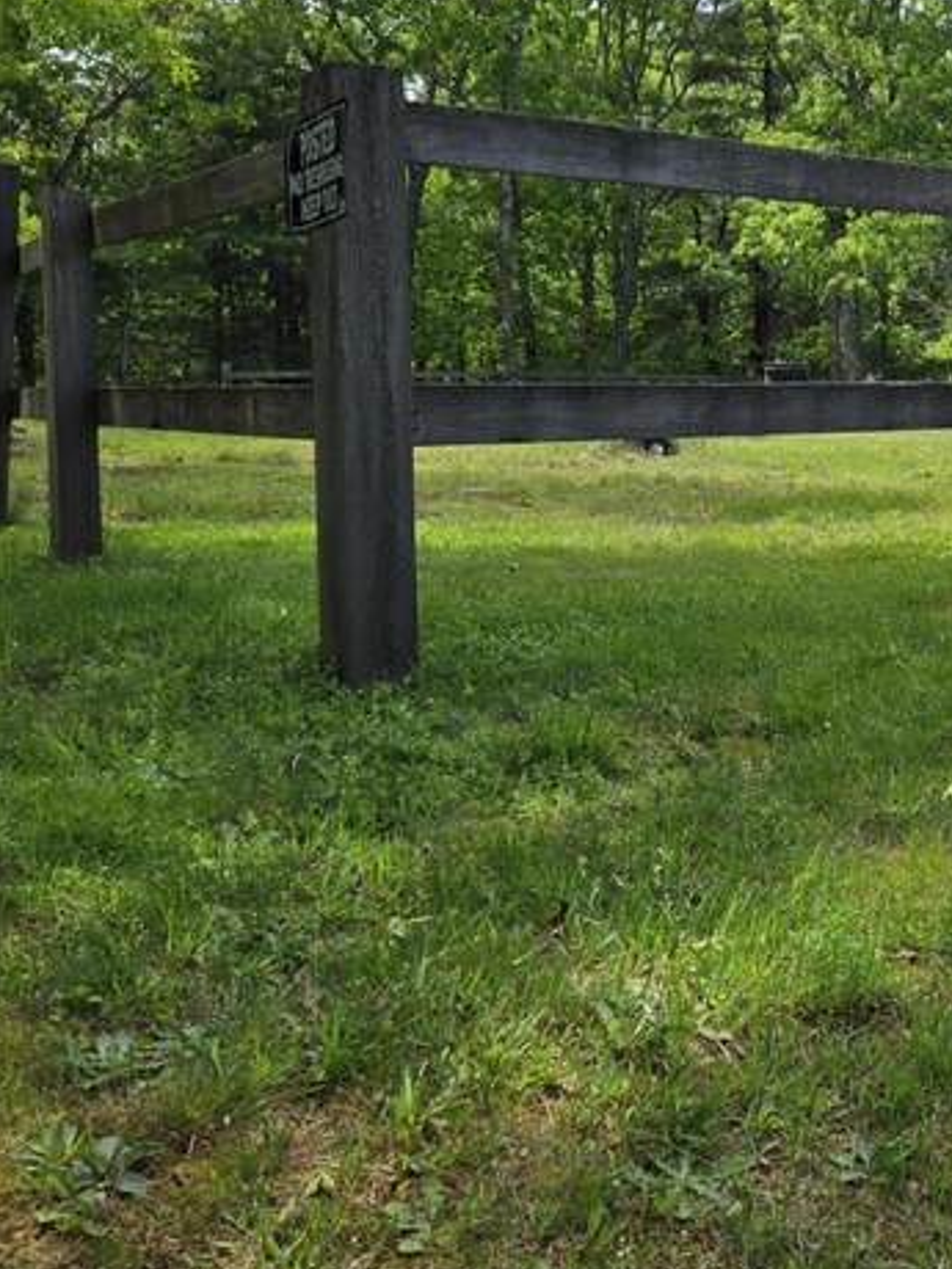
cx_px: 897
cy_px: 491
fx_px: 1760
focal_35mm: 48
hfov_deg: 28.8
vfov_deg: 39.4
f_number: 1.8
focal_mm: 5.4
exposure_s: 1/1488
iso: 25
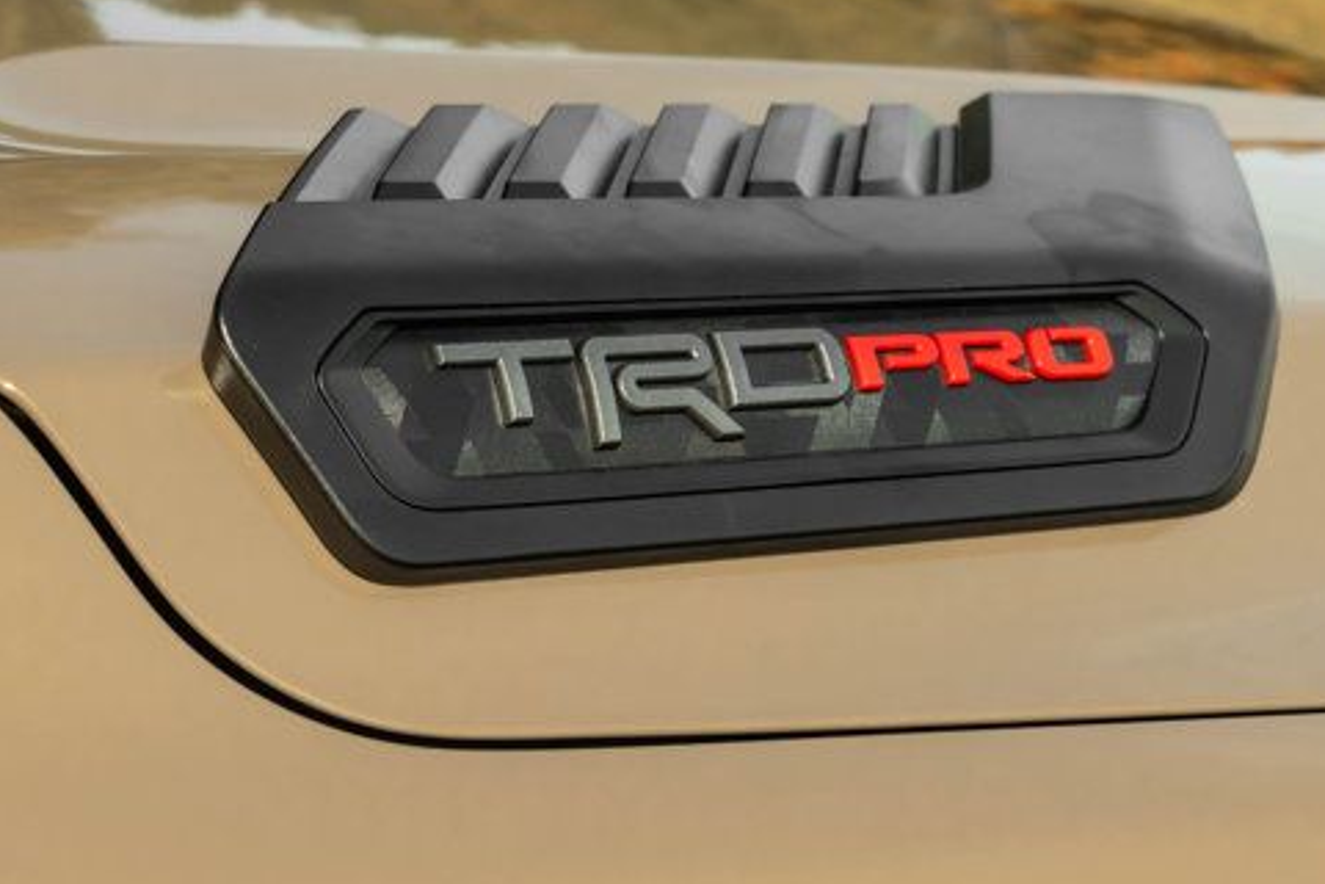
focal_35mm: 100
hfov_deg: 20.4
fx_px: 3680
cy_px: 376
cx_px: 745
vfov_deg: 13.7
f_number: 10
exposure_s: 1/640
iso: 800
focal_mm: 50
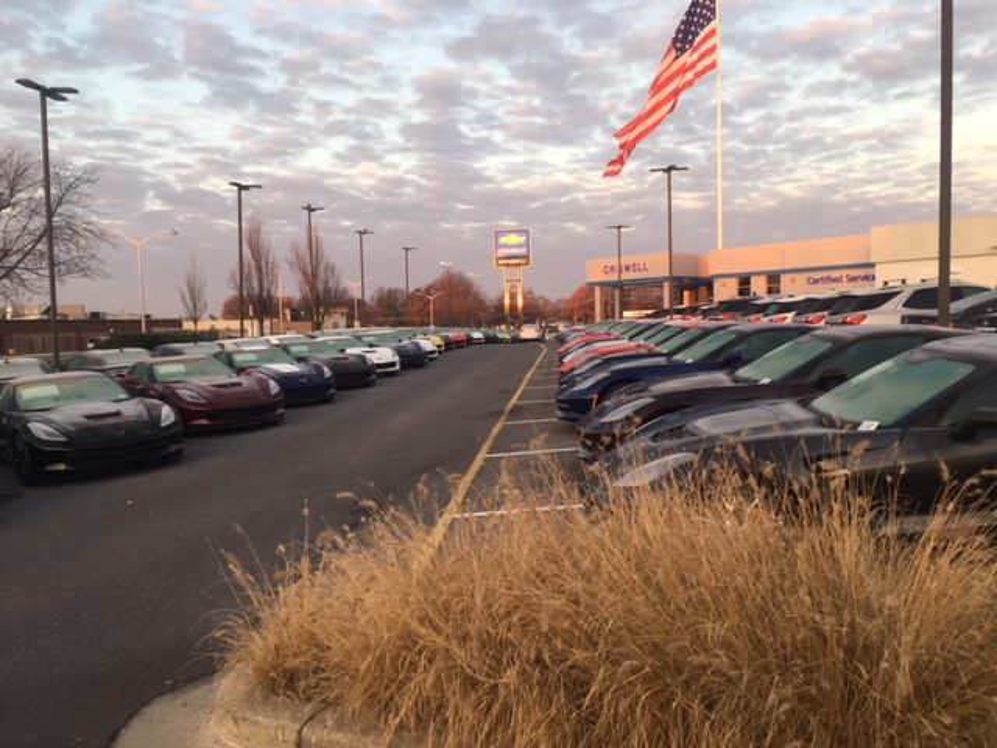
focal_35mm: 29
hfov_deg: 61.7
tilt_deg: -4.0
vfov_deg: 48.2
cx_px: 498
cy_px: 374
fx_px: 835
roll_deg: -0.3
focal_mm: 4.15
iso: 32
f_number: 2.2
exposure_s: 1/120
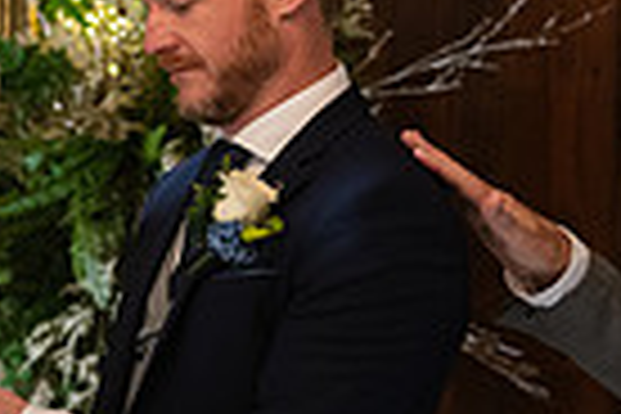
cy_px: 362
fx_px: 4485
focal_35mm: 260
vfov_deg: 5.3
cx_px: 369
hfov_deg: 7.9
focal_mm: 62
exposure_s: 1/160
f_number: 3.5
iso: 1000
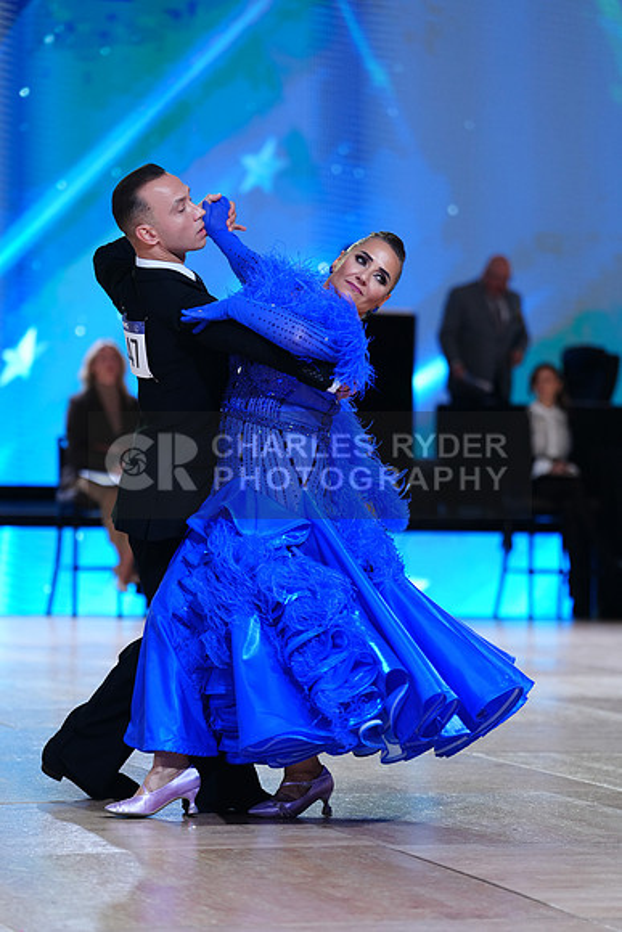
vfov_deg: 16.4
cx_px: 311
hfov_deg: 11.0
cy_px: 466
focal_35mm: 125
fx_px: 3237
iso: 800
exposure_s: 1/500
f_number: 2.8
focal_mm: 125
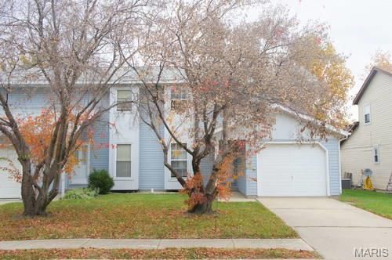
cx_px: 196
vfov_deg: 32.9
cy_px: 130
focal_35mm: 40
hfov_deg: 48.0
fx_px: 440
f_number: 8
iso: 200
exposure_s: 1/80
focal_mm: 27
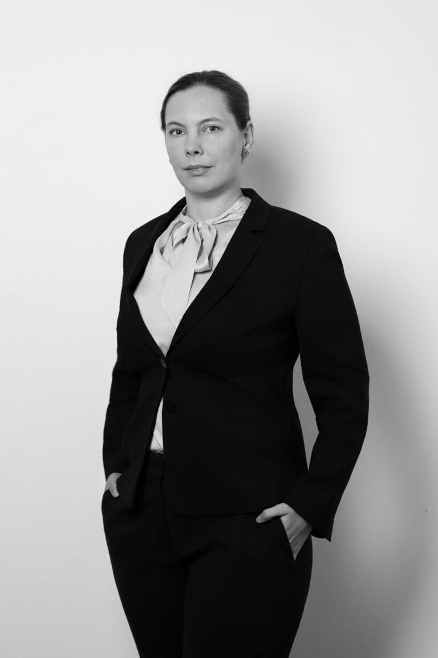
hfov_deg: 13.0
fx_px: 1916
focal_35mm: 105
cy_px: 329
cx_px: 219
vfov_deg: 19.5
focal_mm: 105
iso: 100
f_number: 2.8
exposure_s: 1/160
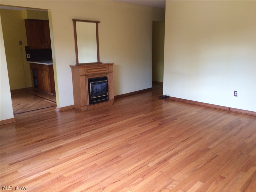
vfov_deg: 48.2
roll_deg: +0.4
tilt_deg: -16.0
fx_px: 214
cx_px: 128
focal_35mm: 29
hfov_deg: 61.7
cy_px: 96
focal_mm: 4.15
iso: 125
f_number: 2.2
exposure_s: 1/30
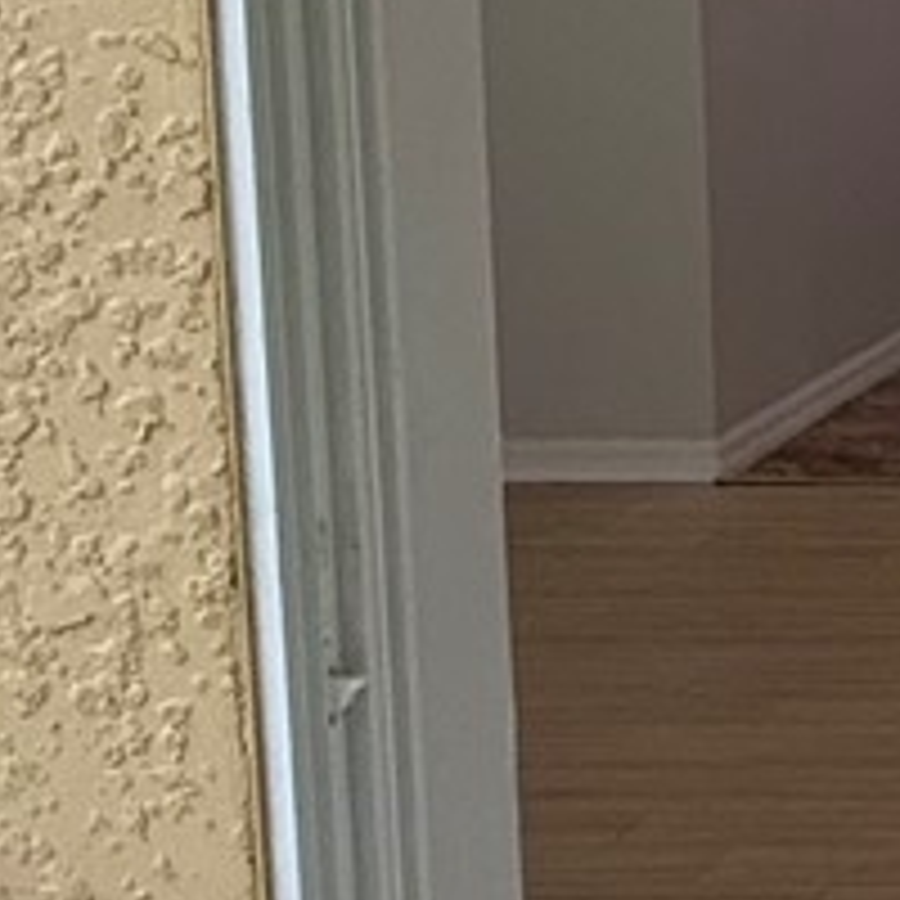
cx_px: 1912
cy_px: 117
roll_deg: -0.1
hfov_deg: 14.1
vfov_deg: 17.4
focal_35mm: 99
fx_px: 2912
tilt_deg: -6.3
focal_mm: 2.22
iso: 160
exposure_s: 1/120
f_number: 2.2
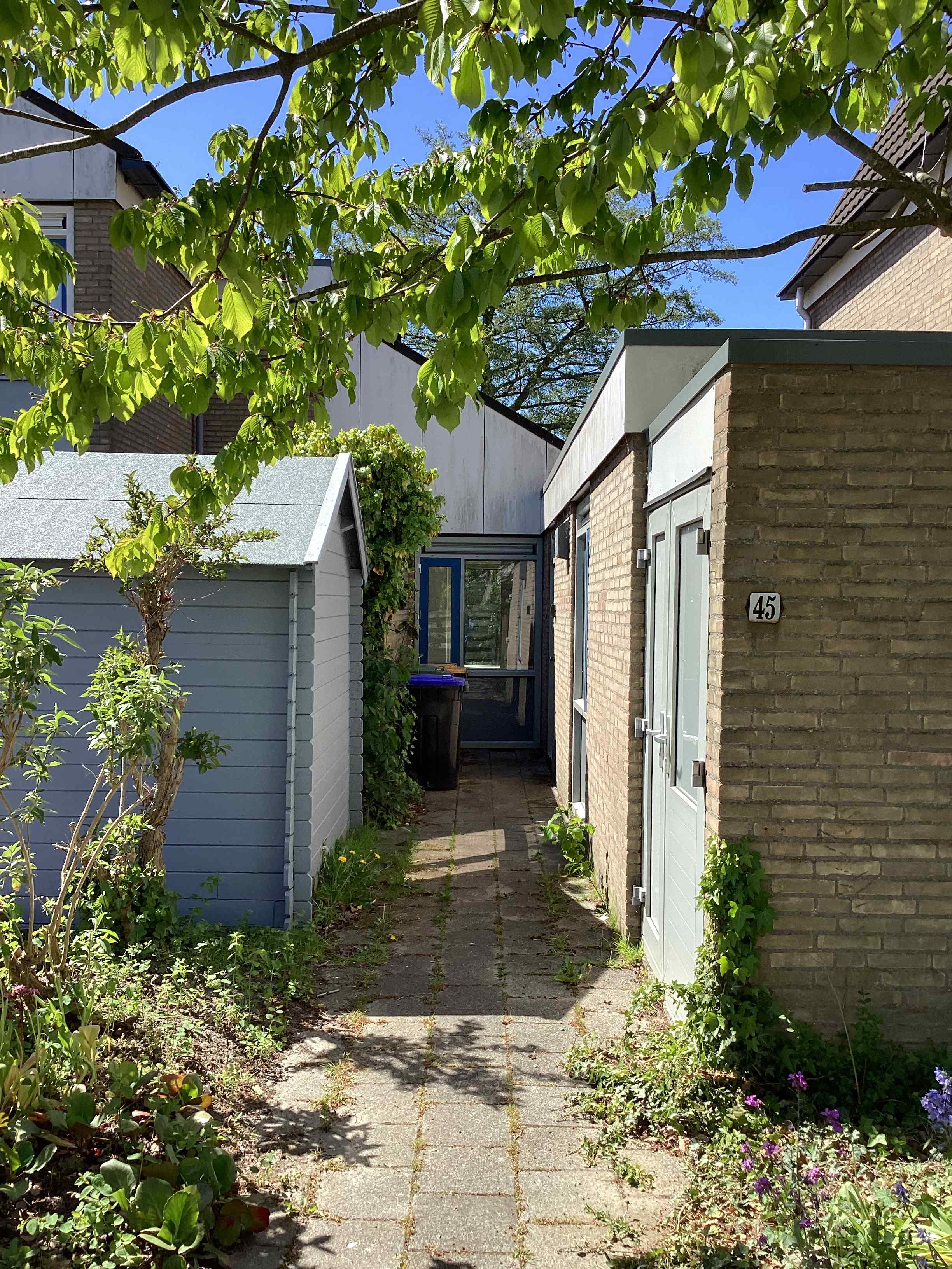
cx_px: 476
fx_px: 1137
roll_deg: -1.3
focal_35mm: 31
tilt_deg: -2.8
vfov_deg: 58.4
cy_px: 634
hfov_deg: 45.4
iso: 25
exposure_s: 1/622
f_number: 2.4
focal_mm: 3.3
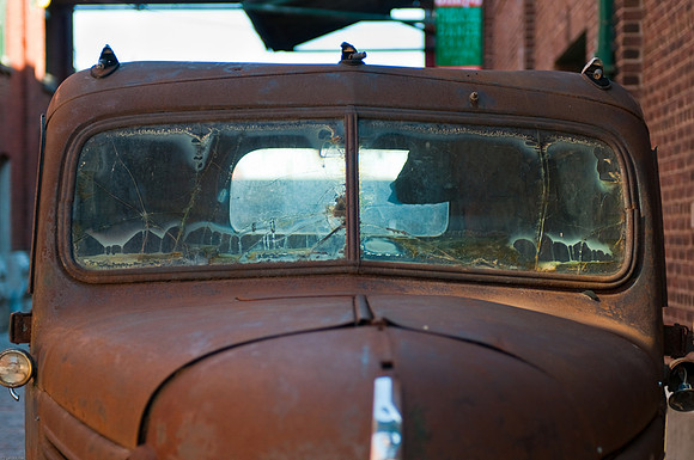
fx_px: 1675
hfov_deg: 23.4
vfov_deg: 15.7
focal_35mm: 87
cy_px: 230
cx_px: 347
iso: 200
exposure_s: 1/400
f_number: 2.8
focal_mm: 58
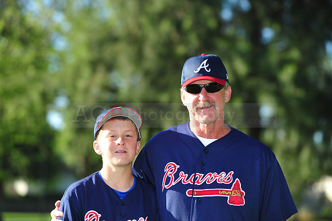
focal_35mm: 155
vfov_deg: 8.8
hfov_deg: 13.3
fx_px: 1429
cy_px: 110
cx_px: 166
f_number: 4.5
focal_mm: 155
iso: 200
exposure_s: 1/500
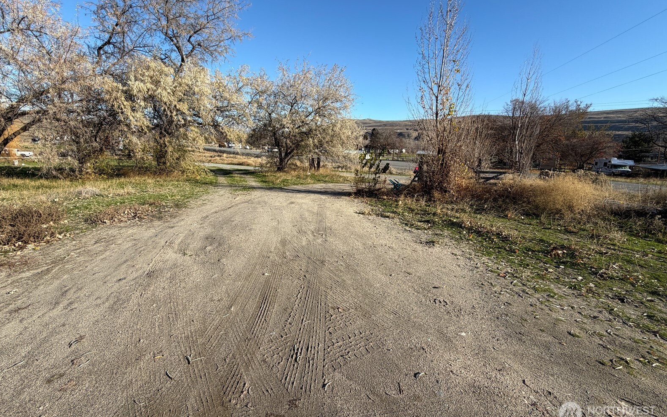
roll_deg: -1.6
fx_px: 273
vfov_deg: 74.3
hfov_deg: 101.5
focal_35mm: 15
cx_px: 331
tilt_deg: -6.8
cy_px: 177
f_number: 2.2
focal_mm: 2.22
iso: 25
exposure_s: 1/770
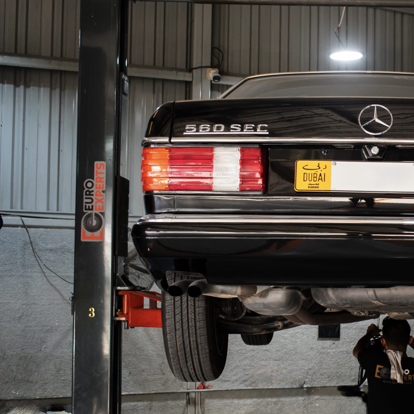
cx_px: 354
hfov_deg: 23.6
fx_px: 971
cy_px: 249
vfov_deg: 24.0
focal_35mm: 72
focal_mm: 31
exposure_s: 1/60
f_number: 4.2
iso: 1000
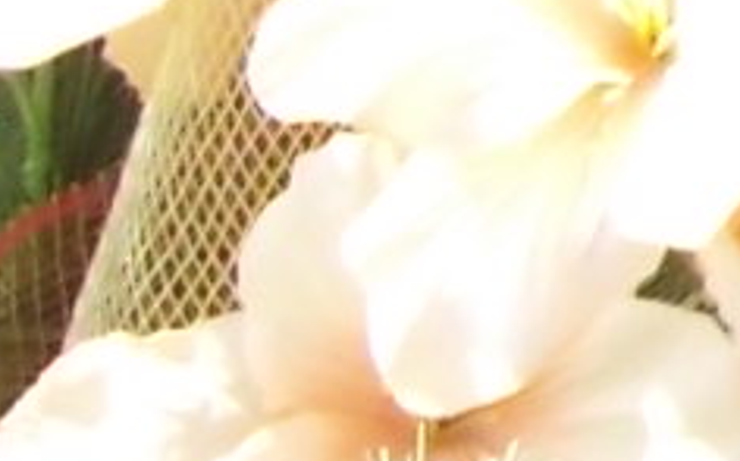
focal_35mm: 187
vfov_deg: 6.3
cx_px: 2449
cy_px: -1073
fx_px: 3768
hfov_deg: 8.6
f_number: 3.2
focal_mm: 4.6
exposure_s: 1/400
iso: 80
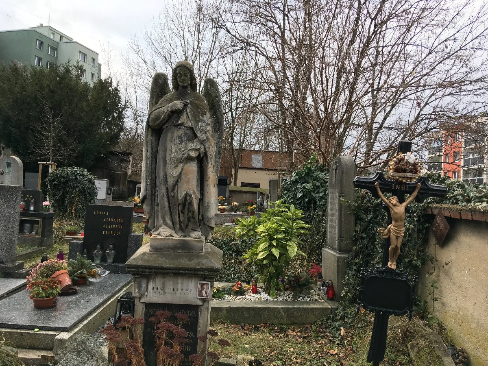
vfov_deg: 48.2
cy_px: 183
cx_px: 244
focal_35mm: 29
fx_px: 409
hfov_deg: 61.7
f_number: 2.2
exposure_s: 1/126
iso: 25
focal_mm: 4.15
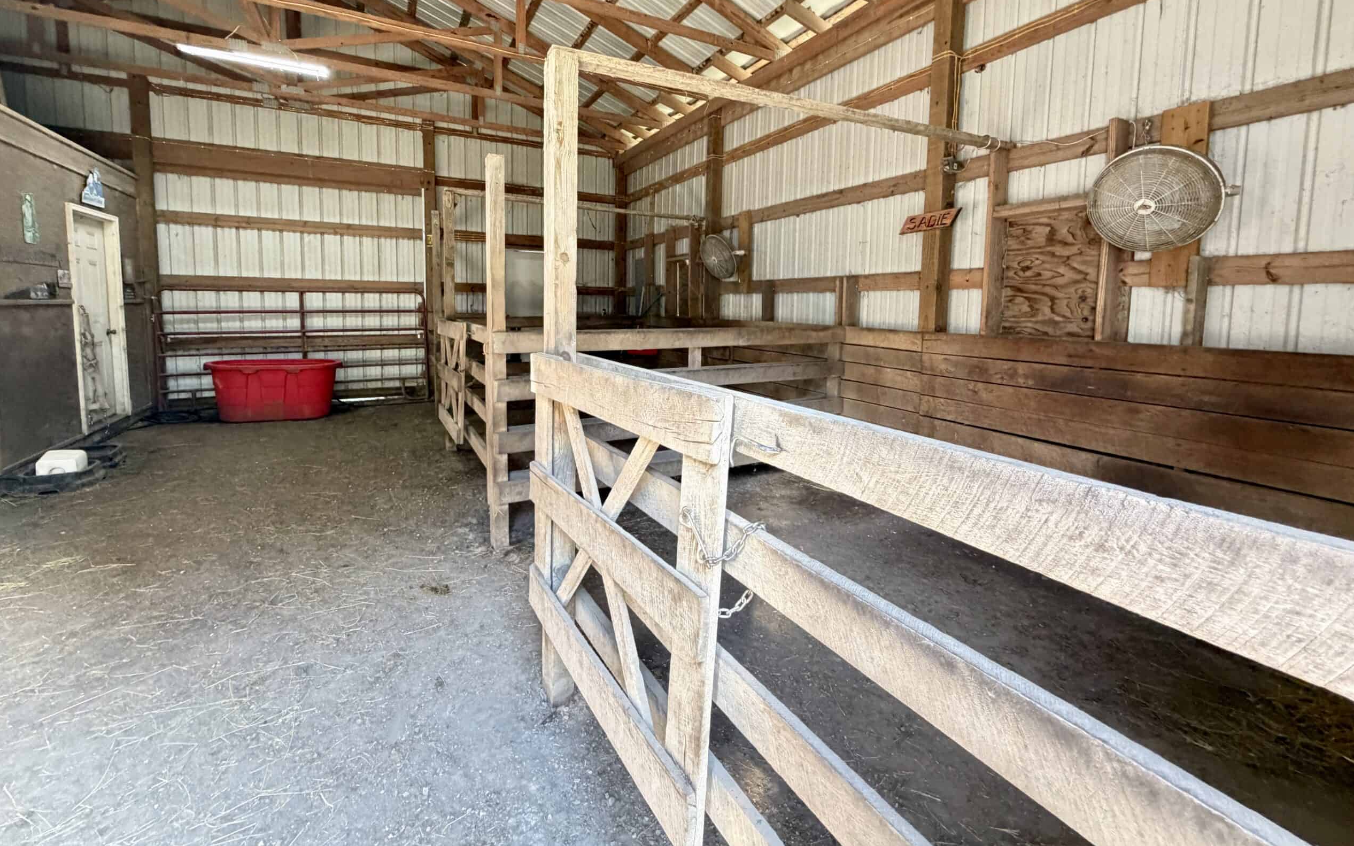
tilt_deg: -4.2
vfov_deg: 74.1
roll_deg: -0.4
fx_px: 554
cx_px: 675
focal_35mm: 15
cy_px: 346
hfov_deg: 101.5
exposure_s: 1/60
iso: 500
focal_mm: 2.22
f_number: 2.2
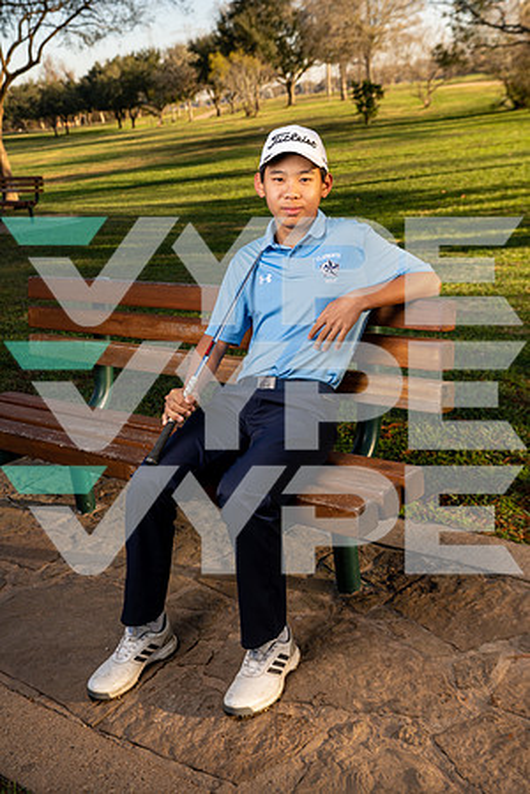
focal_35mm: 40
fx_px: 883
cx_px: 265
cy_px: 397
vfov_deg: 48.5
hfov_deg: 33.4
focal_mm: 40
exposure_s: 1/250
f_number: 5.6
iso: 160
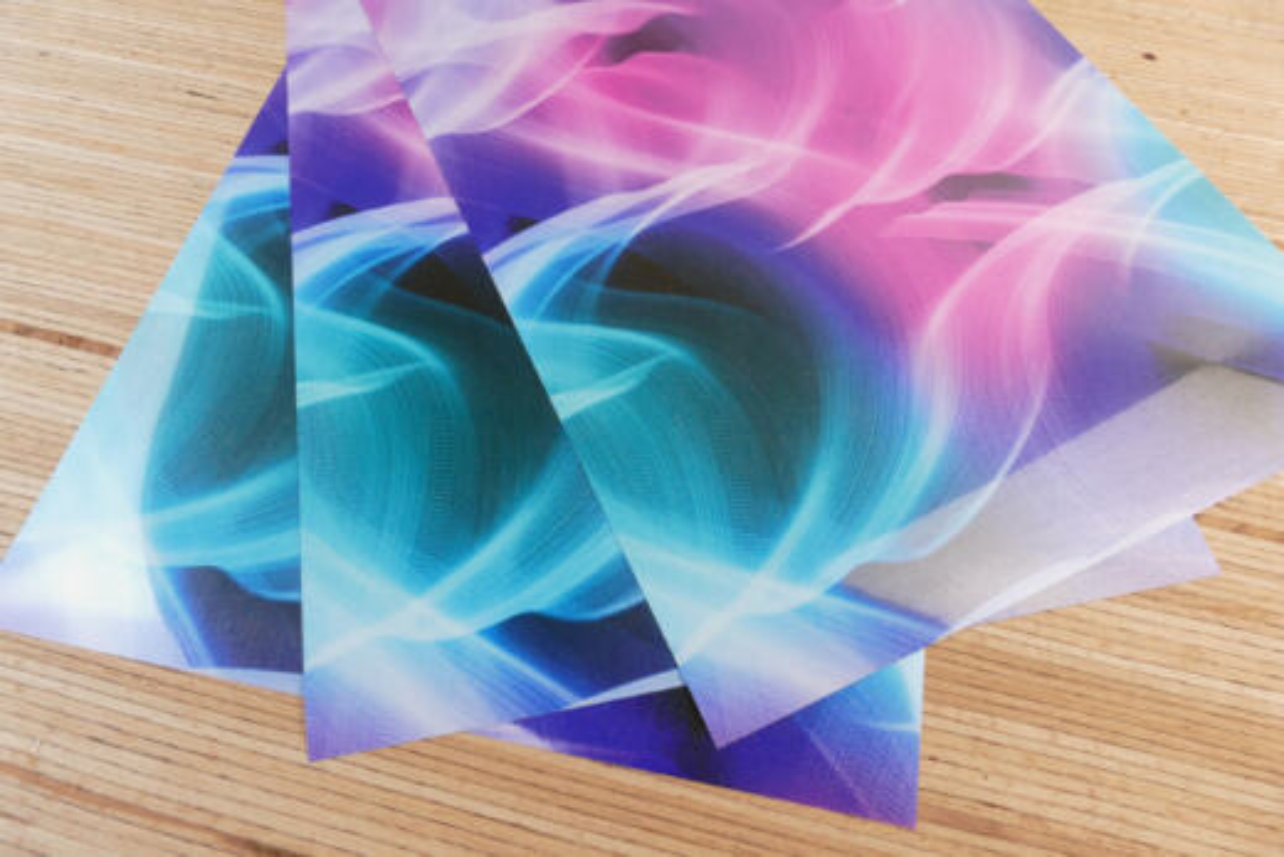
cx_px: 642
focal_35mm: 25
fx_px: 892
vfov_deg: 51.3
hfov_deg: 71.5
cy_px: 428
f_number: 8
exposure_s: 1/60
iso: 400
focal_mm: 9.1
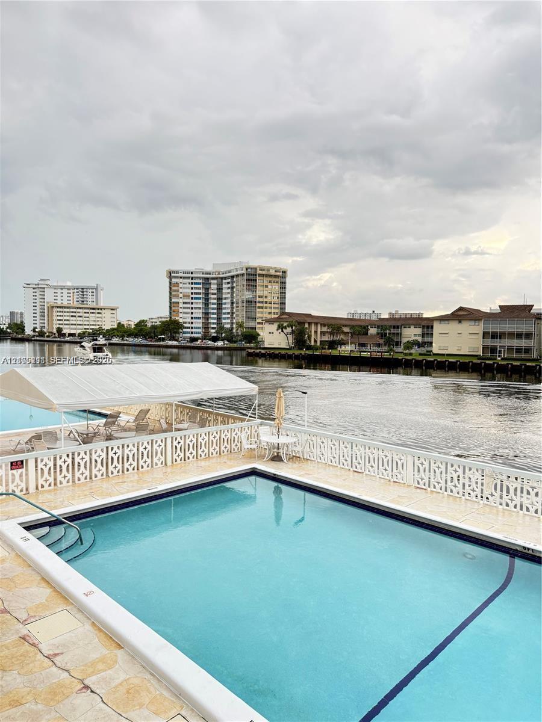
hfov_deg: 56.8
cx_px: 271
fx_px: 501
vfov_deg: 71.6
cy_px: 361
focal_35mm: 24
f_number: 1.78
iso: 160
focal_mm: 6.76
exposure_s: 1/120
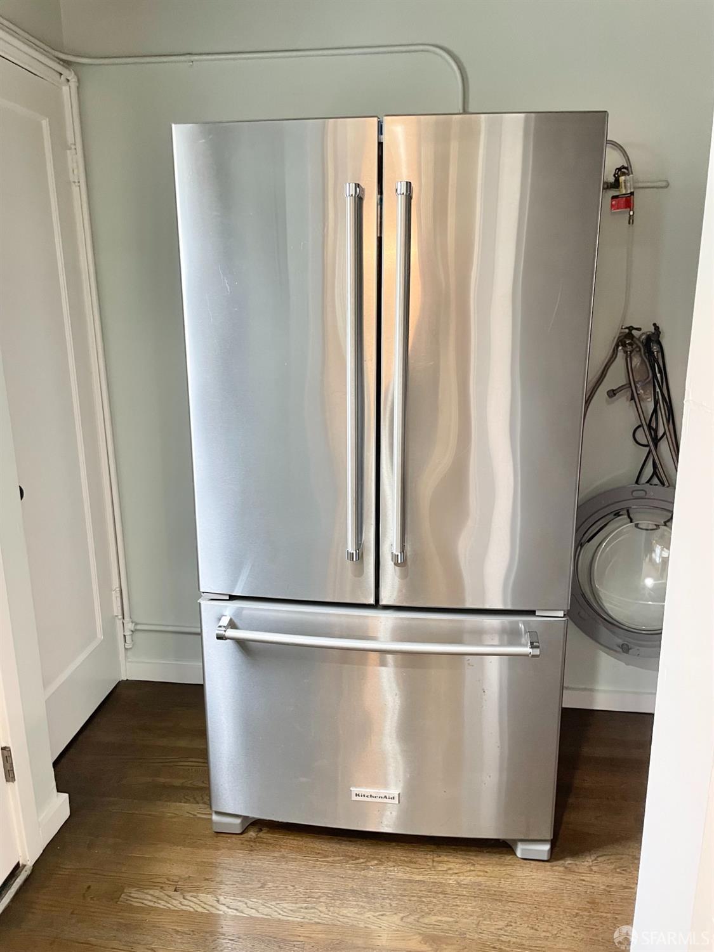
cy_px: 476
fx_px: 715
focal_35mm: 26
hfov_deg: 53.1
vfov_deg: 67.3
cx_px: 357
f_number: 1.6
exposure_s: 1/60
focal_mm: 4.2
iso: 250
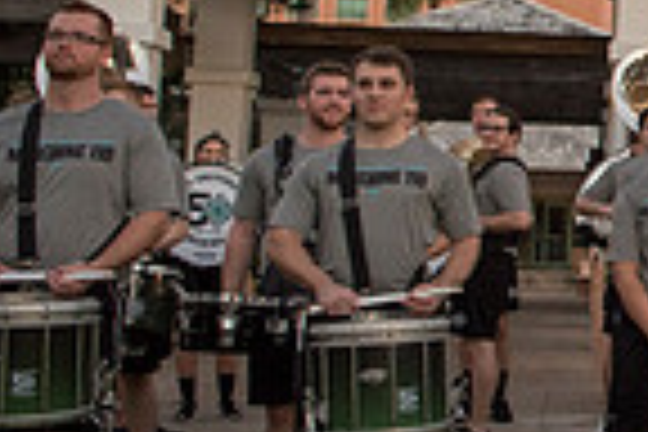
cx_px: 1120
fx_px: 1746
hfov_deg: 17.5
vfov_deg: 14.0
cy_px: 74
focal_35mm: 97
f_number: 3.2
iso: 2000
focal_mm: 24
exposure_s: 1/1600
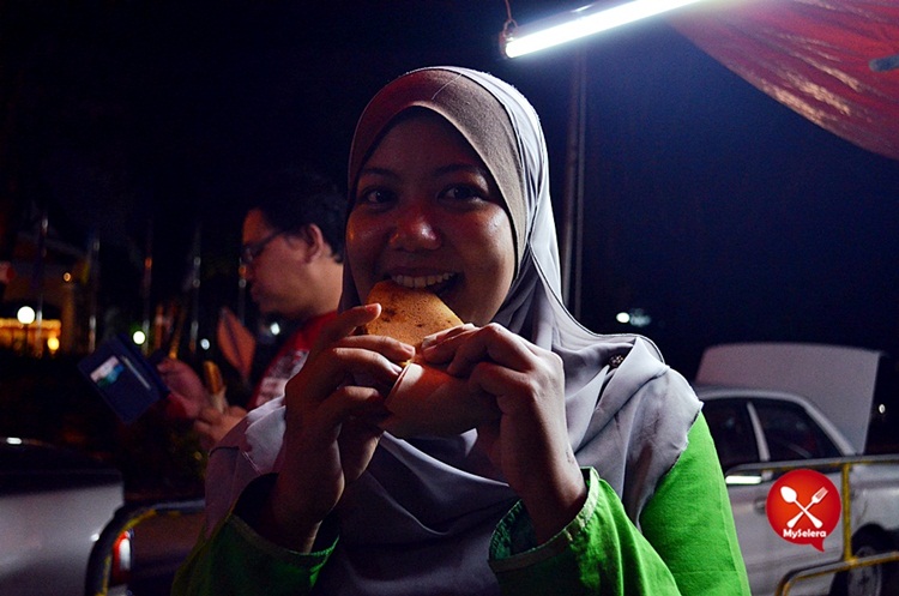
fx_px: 1122
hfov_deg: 43.7
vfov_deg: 29.7
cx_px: 450
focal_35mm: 45
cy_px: 298
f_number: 4.5
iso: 1600
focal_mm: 30
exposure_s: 1/80
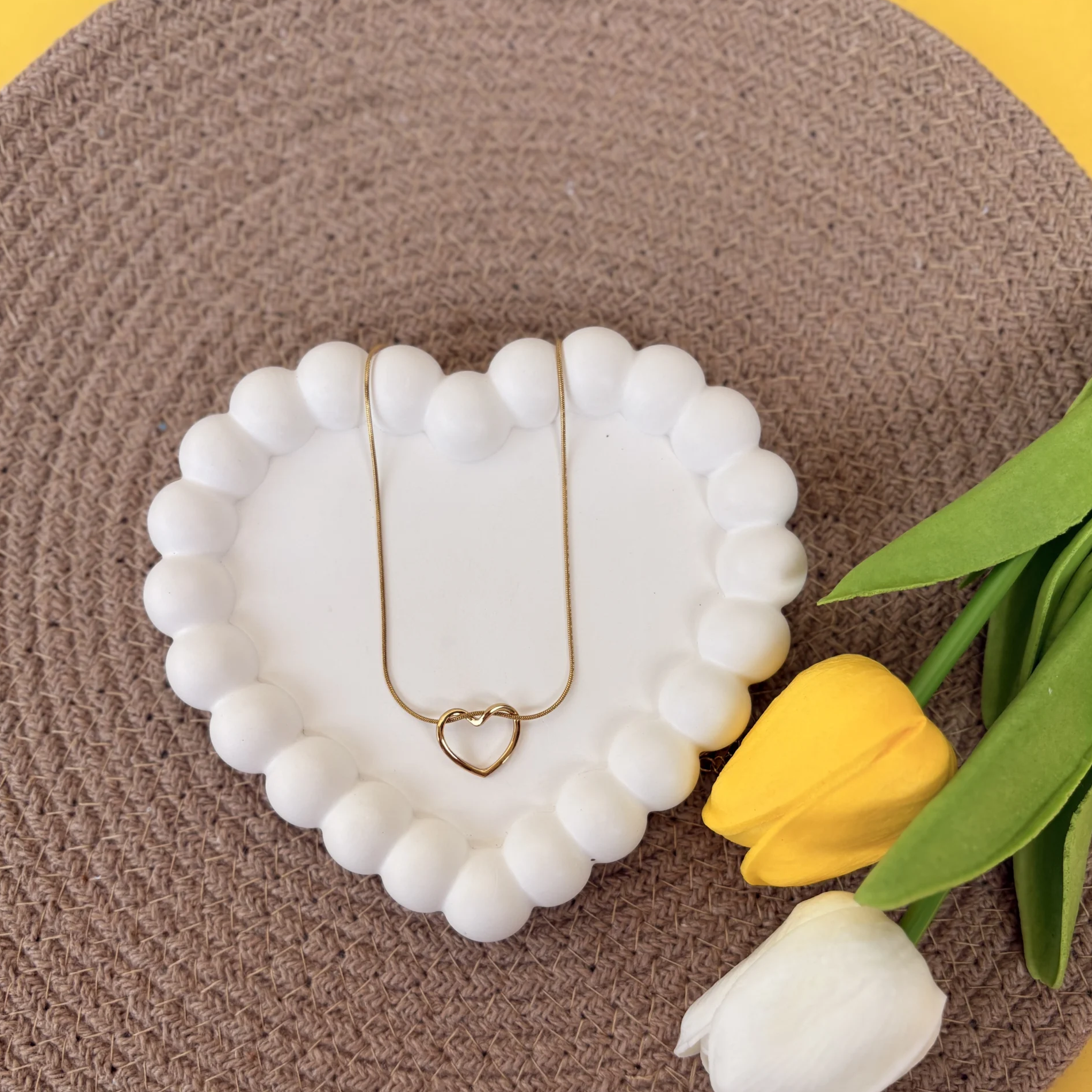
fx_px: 1106
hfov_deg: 52.5
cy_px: 659
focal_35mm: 31
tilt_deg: -81.1
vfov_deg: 52.2
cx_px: 544
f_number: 1.6
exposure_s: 1/861
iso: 50
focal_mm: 5.96
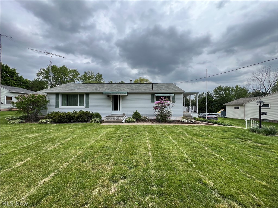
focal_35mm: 13
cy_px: 104
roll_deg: +0.0
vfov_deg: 89.9
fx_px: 104
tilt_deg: +0.9
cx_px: 139
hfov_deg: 106.2
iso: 32
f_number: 1.8
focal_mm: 1.57
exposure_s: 1/1096
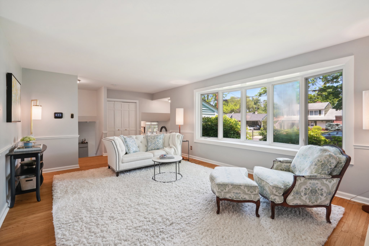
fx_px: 164
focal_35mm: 16
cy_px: 123
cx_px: 184
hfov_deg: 96.7
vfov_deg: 73.8
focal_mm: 16
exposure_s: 1/13
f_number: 8
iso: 400
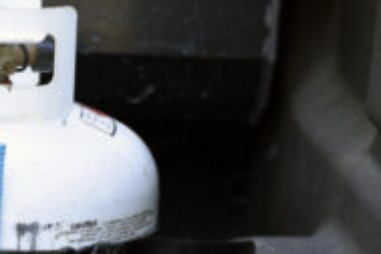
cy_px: 278
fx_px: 1905
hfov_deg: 11.3
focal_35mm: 180
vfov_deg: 7.6
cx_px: -27
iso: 800
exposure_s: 1/320
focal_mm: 70
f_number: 4.5
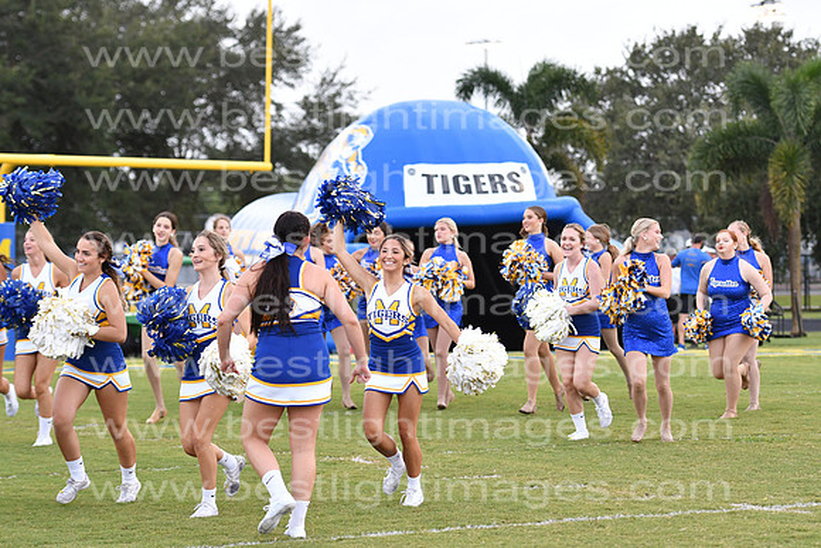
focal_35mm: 135
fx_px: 3079
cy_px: 274
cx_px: 410
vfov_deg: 10.2
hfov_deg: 15.2
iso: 800
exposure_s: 1/640
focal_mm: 90
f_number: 3.2
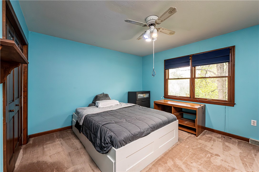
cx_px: 130
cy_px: 86
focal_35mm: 14
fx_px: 101
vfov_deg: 81.1
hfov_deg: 104.3
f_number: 8
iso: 5000
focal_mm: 14
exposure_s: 1/100
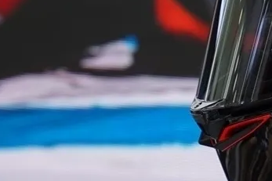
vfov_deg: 3.5
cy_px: 112
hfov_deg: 5.3
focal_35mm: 389
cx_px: 376
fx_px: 2938
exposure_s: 1/160
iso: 400
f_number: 3.5
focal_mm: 75
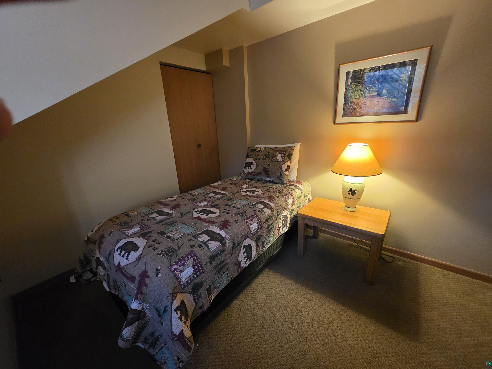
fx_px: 185
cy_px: 184
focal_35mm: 13
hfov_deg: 106.2
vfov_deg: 89.9
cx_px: 246
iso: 800
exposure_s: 1/60
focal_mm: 2.2
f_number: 1.9
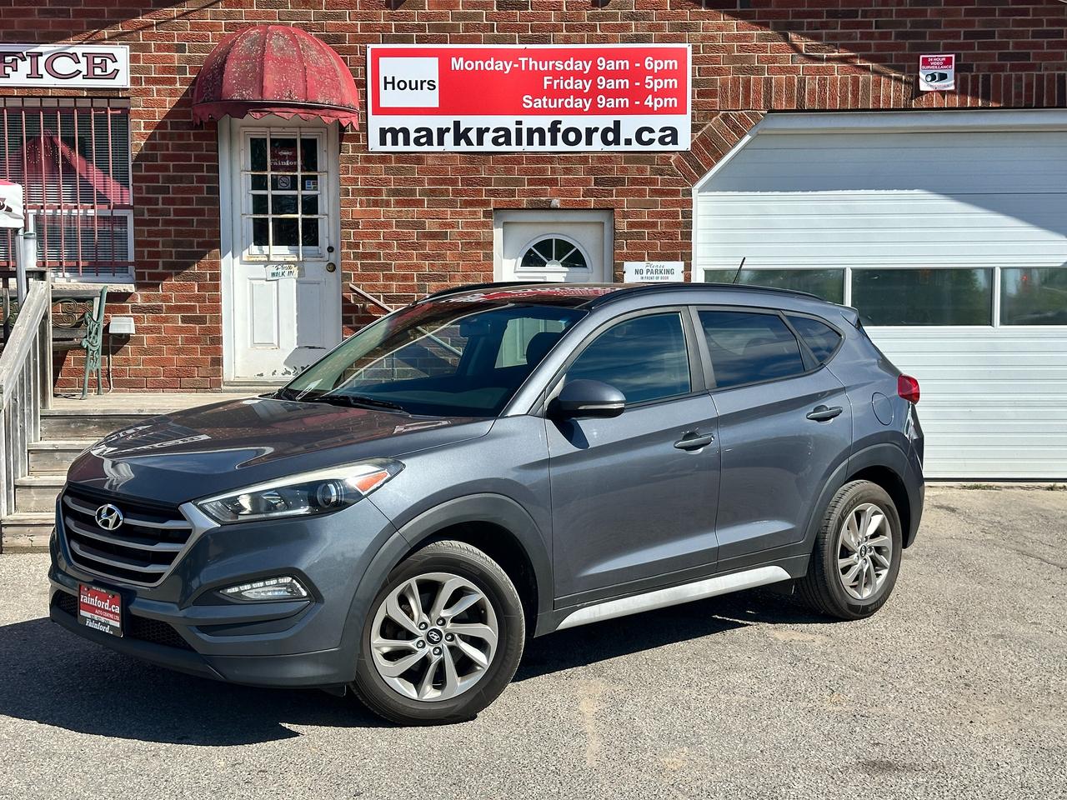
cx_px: 534
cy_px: 400
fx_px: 1480
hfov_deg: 39.7
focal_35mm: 48
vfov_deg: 30.3
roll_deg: +0.4
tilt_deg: -3.4
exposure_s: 1/3367
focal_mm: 6.86
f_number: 1.78
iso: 64
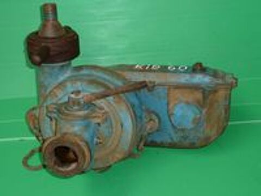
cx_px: 130
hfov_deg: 29.0
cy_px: 98
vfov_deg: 21.9
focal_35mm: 67
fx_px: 505
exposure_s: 1/30
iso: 160
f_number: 4.1
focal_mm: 11
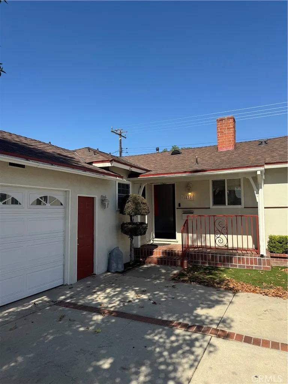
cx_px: 144
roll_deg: -0.3
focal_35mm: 24
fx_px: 266
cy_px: 192
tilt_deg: +4.6
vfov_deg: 71.6
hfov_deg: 56.8
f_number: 1.78
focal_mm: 6.76
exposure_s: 1/4310
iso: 80
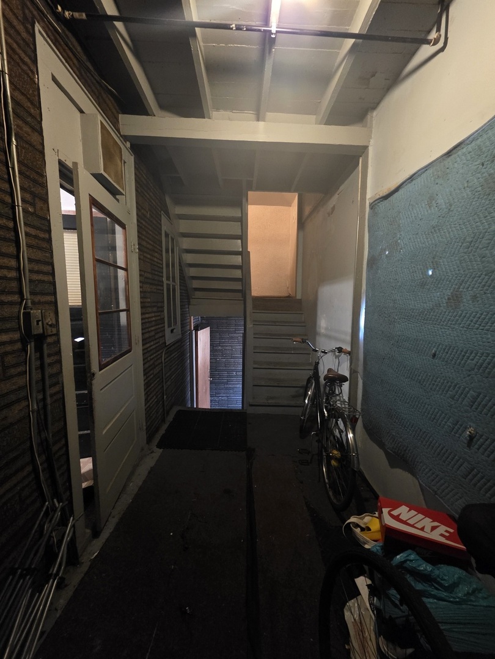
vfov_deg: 106.2
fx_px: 248
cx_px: 248
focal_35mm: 13
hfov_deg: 89.9
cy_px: 330
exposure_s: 1/24
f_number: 1.9
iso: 1250
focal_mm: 2.2
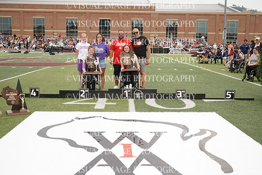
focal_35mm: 42
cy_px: 88
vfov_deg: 31.9
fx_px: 306
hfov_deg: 46.4
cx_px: 131
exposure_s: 1/160
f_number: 11
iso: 200
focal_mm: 42
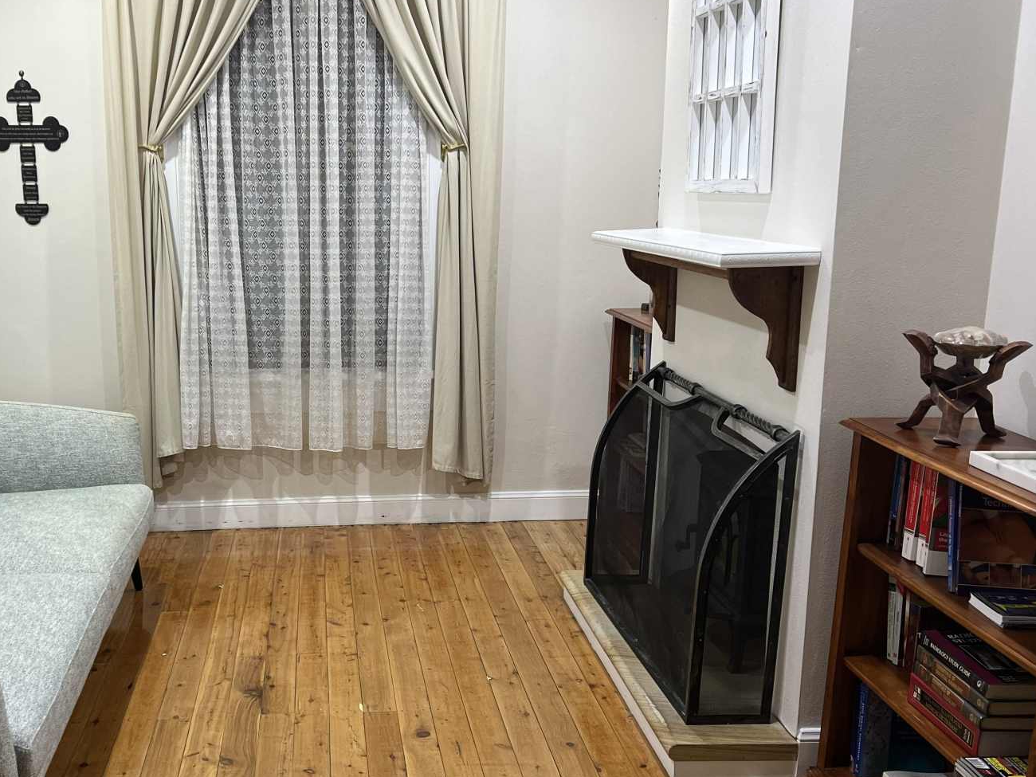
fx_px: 1197
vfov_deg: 35.8
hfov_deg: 46.2
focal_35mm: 40
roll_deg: +1.5
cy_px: 473
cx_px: 359
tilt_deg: -15.5
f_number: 1.5
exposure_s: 1/50
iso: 100
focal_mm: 5.7
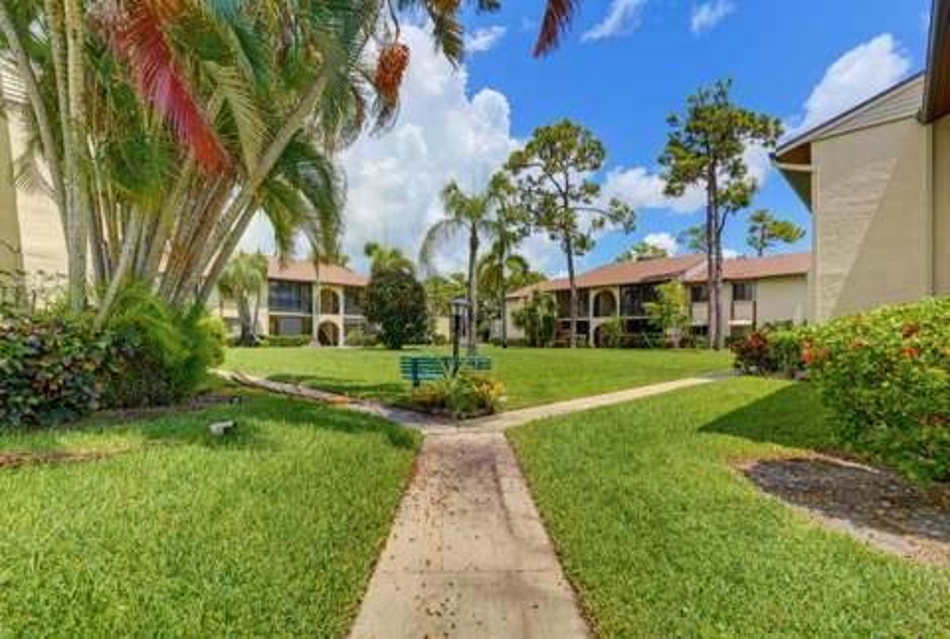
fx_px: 423
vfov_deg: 74.1
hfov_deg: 96.6
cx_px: 475
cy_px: 320
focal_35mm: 16
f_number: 8
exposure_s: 1/1000
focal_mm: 16
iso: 800
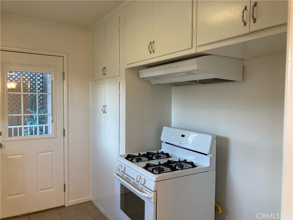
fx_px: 237
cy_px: 110
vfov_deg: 49.7
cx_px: 146
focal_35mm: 28
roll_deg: -1.3
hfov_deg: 63.4
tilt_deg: -1.4
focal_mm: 3.99
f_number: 1.8
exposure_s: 1/60
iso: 100
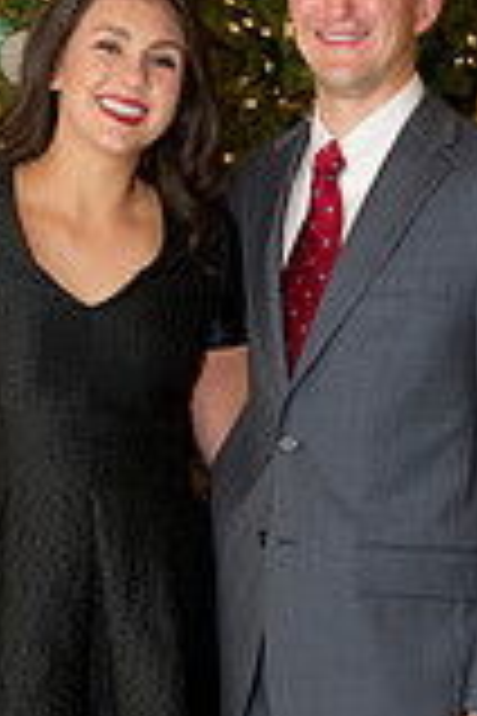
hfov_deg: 14.2
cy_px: 504
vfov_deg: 21.1
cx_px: 286
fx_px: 1908
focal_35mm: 96
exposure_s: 1/80
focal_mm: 34
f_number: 4
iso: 800
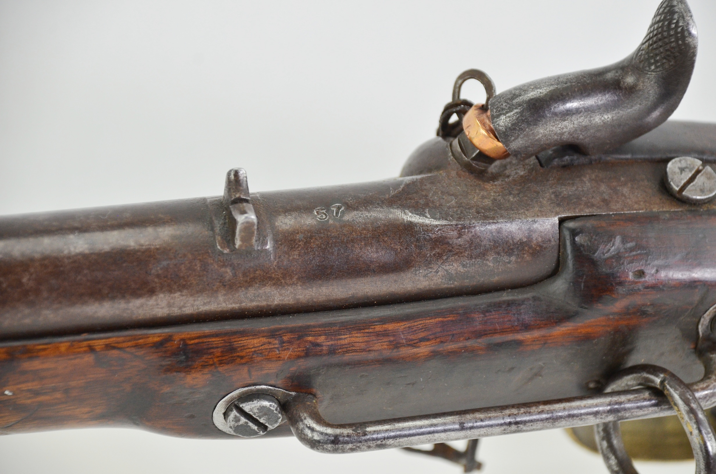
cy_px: 237
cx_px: 358
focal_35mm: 202
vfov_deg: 6.8
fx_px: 4019
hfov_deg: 10.2
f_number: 5.6
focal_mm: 135
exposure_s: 1/160
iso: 800
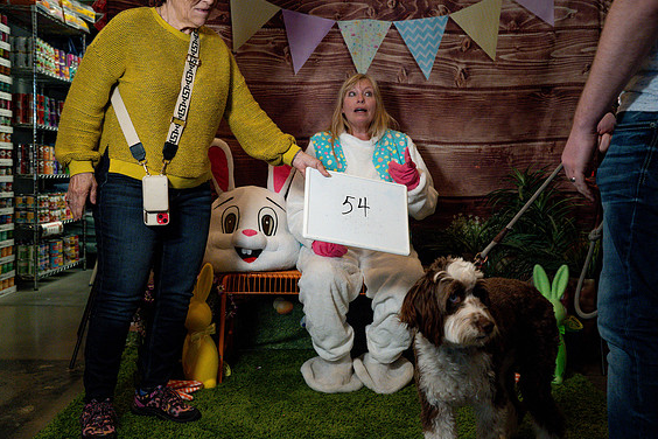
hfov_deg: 53.1
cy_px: 217
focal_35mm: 36
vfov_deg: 36.9
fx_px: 658
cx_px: 334
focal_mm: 35
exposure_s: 1/500
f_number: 4.5
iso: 8000
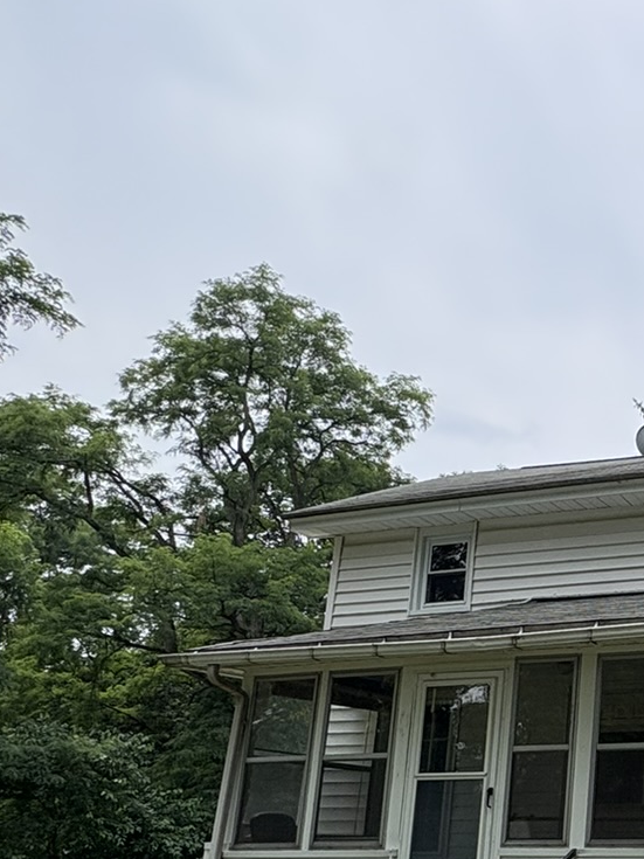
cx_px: 867
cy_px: 649
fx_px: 968
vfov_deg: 46.1
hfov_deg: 28.9
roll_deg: +0.1
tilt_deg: +13.1
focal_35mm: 39
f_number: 2.2
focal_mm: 2.22
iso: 40
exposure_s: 1/1672
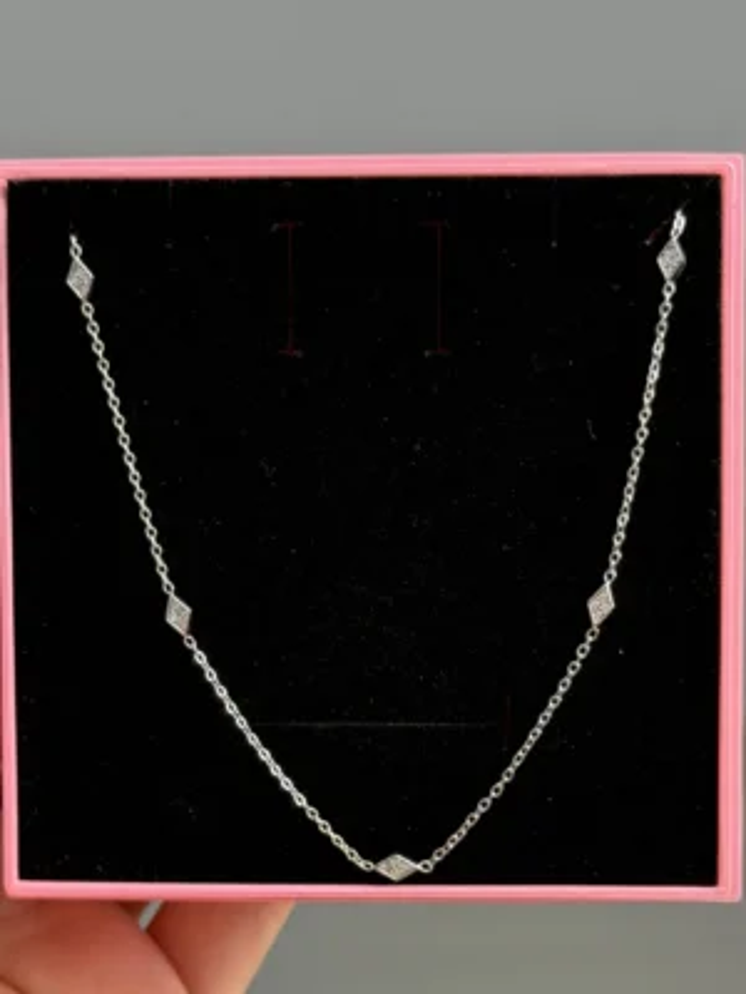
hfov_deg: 30.3
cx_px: 373
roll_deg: +1.2
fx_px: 1379
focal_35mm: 48
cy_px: 497
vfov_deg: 39.7
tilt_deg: -19.4
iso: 50
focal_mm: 6.76
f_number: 1.78
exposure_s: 1/157
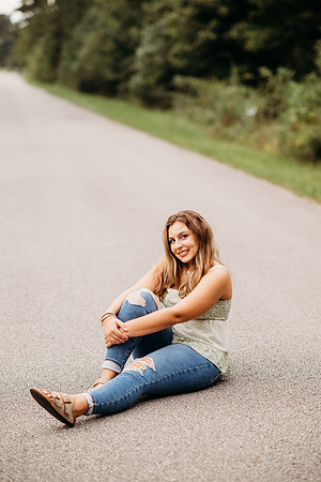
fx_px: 1137
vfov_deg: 23.9
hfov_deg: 16.1
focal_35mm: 85
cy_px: 241
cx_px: 160
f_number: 2.2
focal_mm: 85
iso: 320
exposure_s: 1/250
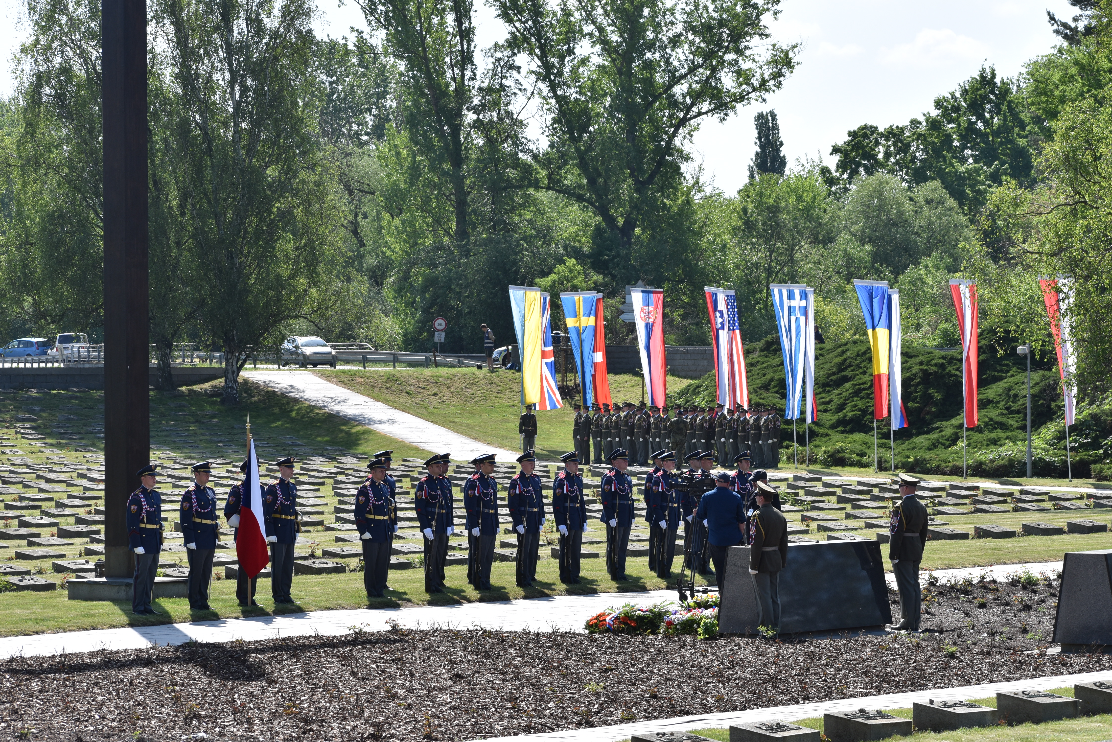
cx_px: 556
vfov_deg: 9.6
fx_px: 4403
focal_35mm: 142
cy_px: 371
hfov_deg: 14.4
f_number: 10
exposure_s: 1/400
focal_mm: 95
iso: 200
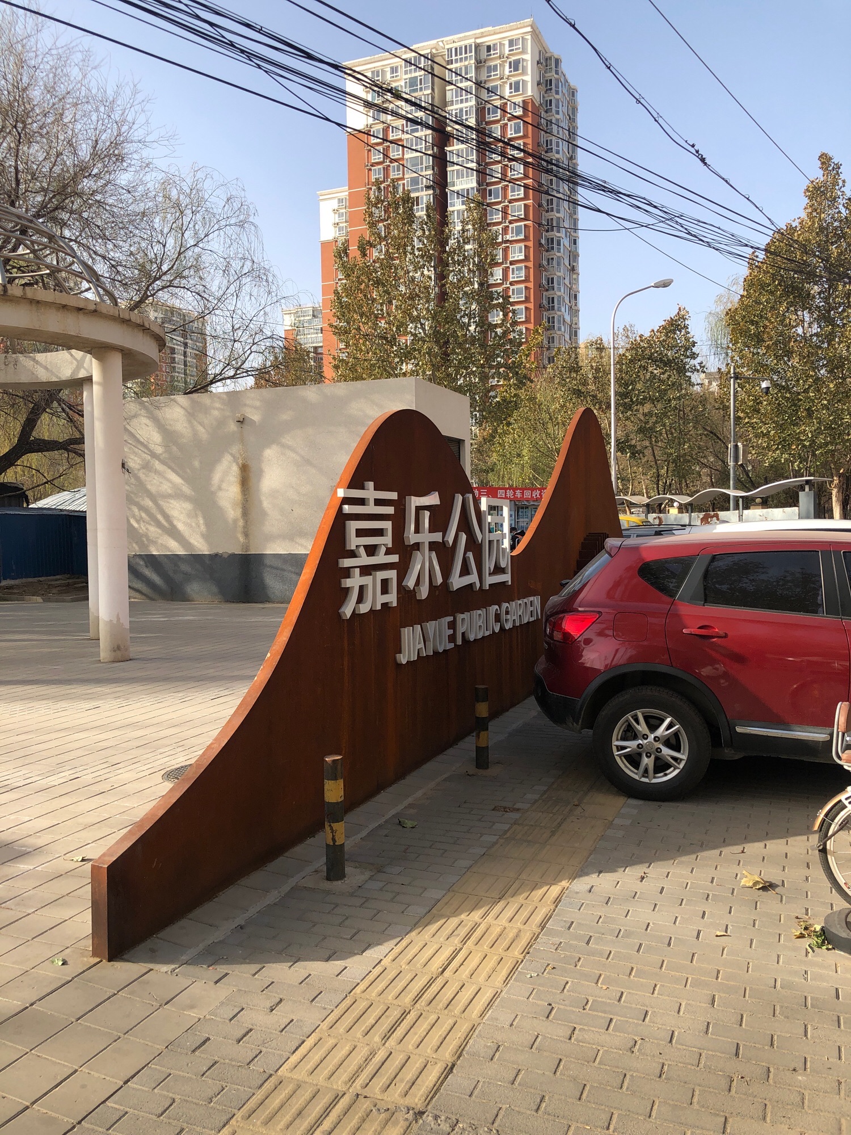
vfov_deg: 63.4
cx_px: 426
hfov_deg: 49.7
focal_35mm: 28
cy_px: 568
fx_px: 918
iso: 20
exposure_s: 1/873
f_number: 1.8
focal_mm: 4
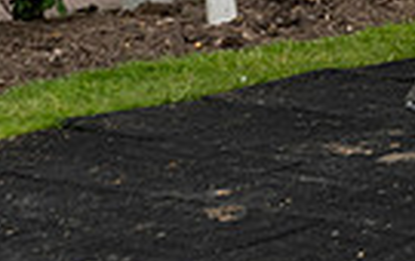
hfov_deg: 7.7
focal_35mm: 271
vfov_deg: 4.8
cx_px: 421
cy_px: -302
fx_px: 3071
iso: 400
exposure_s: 1/400
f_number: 7.1
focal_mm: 62
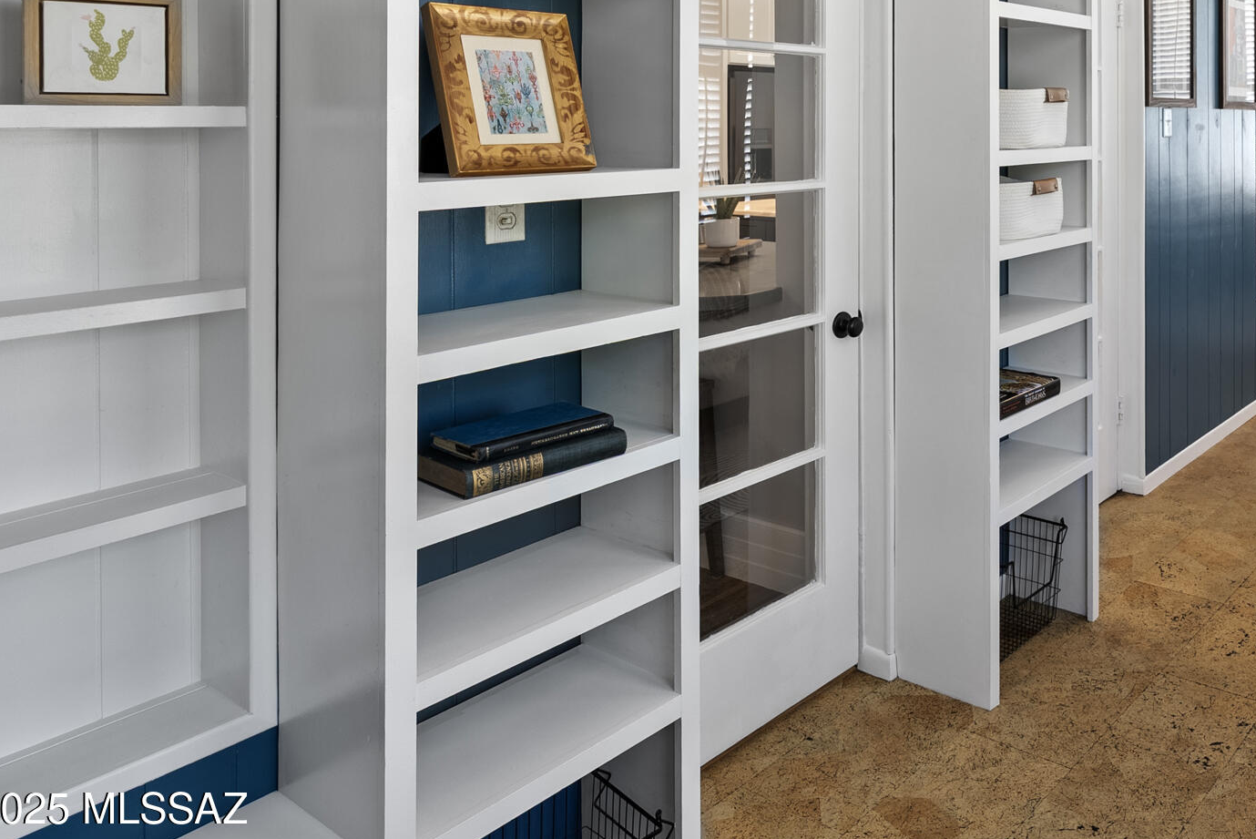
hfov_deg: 56.7
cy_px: 117
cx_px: 1079
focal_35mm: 29
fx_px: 1012
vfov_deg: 42.1
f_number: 8
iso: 200
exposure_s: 1.6
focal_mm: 16
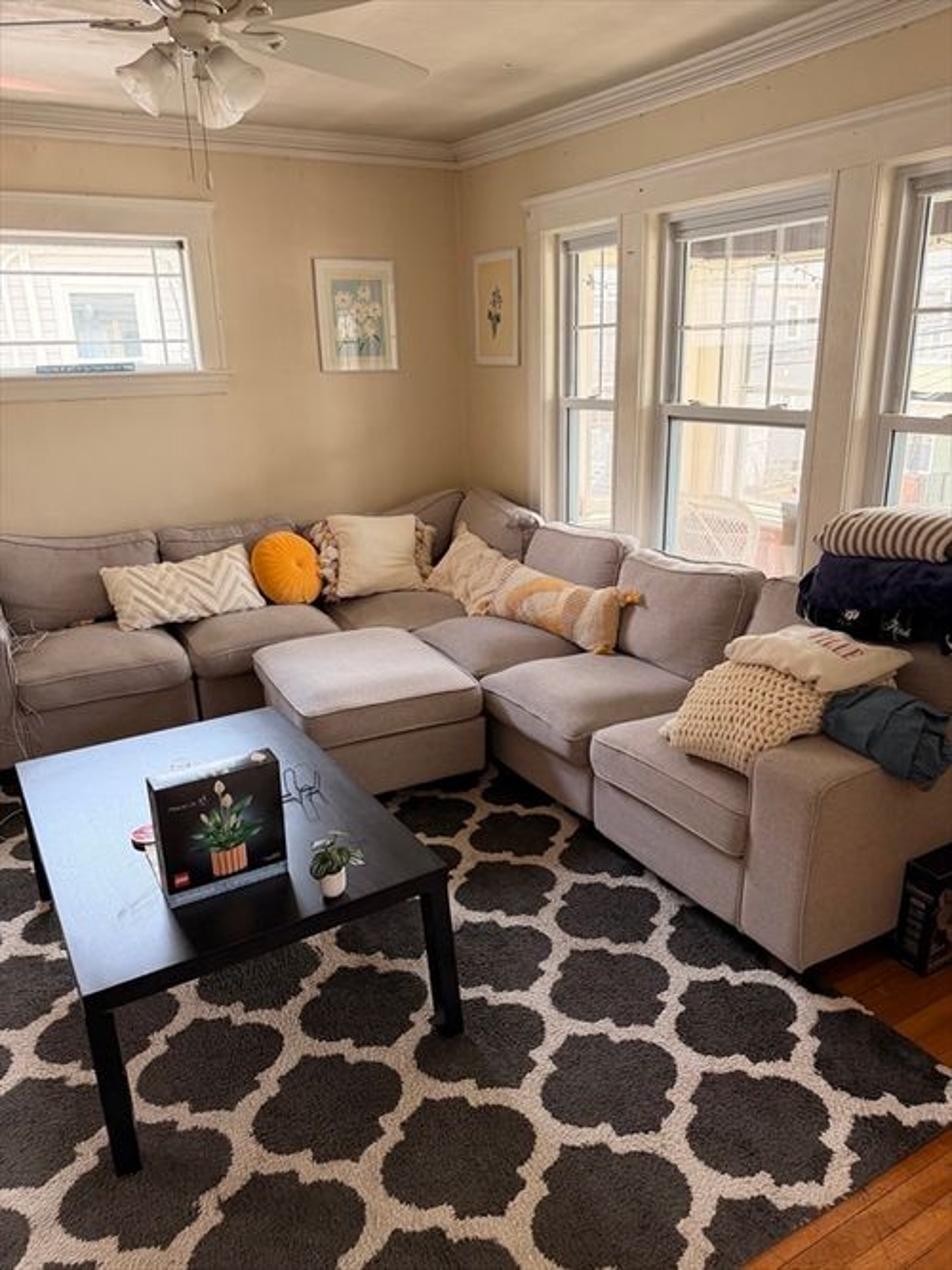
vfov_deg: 71.6
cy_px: 635
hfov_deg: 56.8
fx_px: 880
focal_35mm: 24
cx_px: 476
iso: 200
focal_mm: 6.76
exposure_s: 1/173
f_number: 1.78
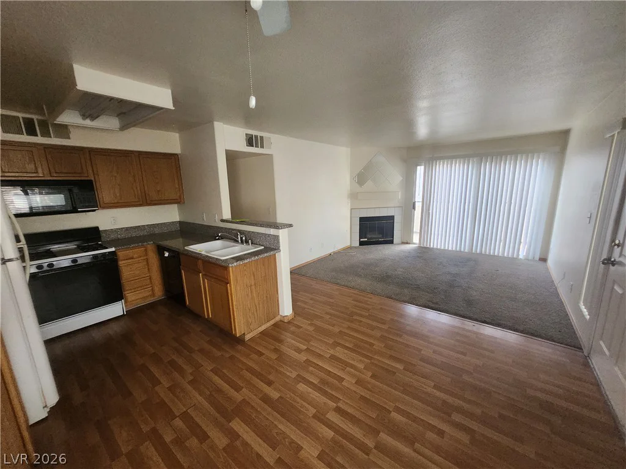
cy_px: 234
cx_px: 313
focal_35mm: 13
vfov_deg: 89.9
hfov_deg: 106.2
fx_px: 235
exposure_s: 1/60
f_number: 2.2
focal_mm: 1.74
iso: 250
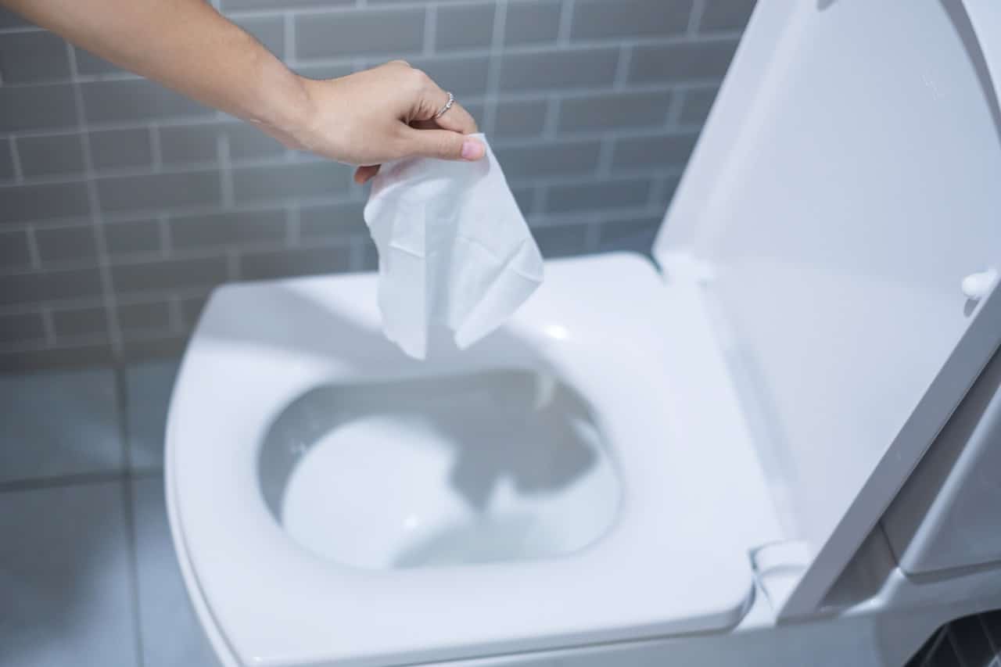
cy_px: 334
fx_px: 1473
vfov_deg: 25.5
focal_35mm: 53
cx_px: 500
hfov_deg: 37.5
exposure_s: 1/60
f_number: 1.8
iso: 320
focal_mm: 35
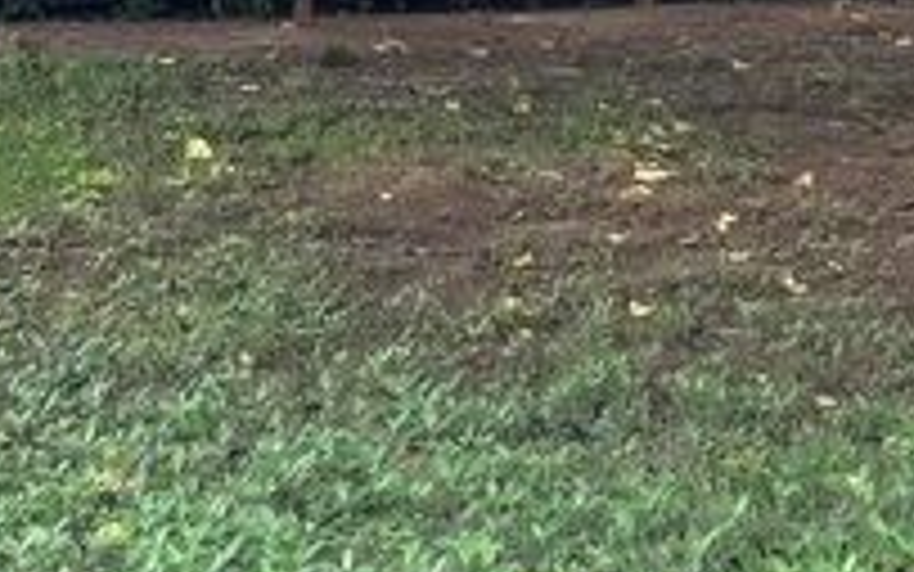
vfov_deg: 8.6
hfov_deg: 14.7
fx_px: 3463
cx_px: 950
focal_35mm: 139
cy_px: -802
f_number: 1.6
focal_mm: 5.96
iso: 50
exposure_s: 1/193
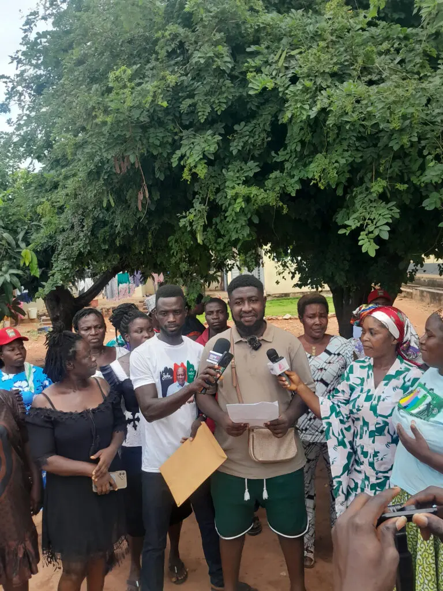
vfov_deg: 67.3
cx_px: 222
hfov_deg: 53.1
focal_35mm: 26
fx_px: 444
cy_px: 296
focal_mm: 3.98
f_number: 1.8
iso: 40
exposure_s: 1/195
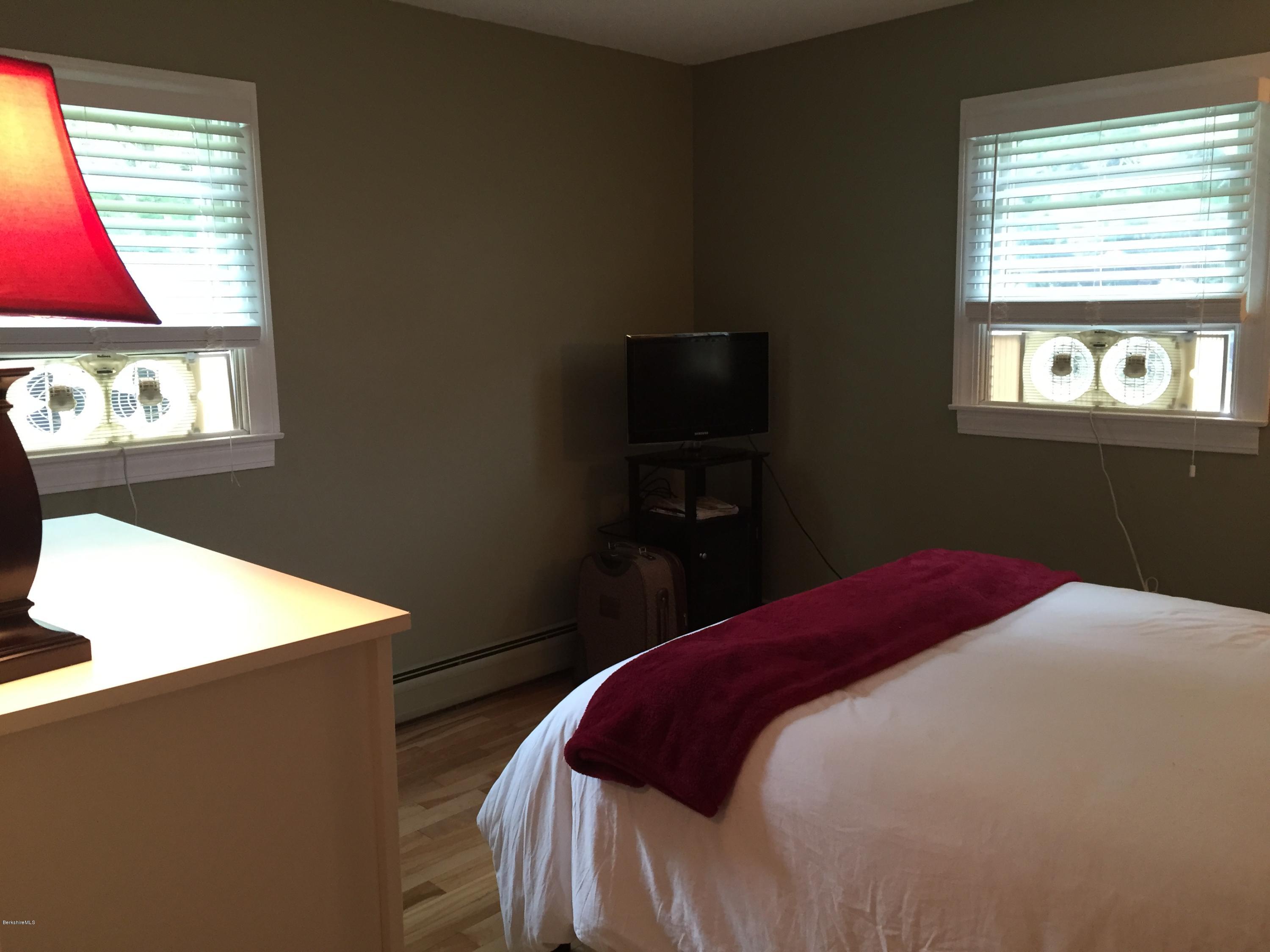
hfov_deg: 61.7
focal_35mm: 29
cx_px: 635
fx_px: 1064
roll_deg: +0.6
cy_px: 476
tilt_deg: -8.6
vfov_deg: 48.2
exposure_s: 1/30
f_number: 2.2
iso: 125
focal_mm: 4.15
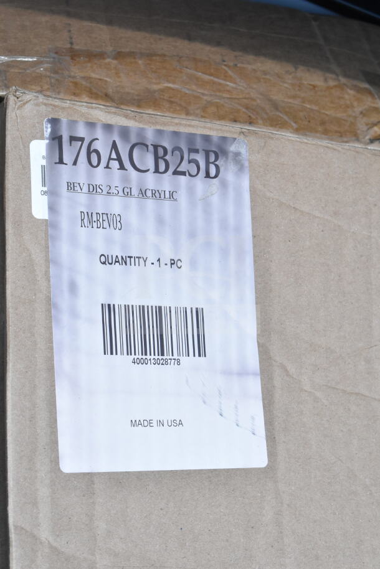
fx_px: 1305
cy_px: 284
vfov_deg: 24.6
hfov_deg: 16.6
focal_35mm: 82
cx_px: 190
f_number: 14
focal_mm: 55
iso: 1600
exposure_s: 1/800
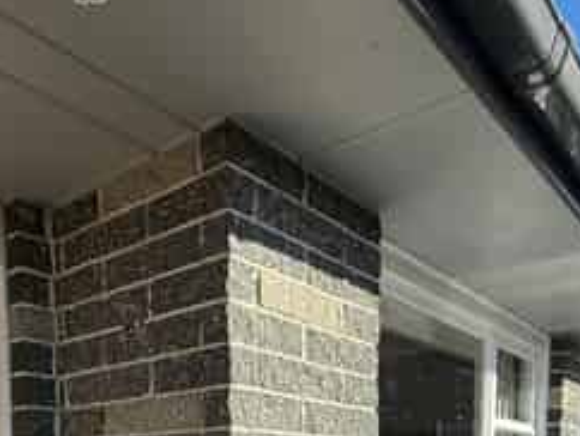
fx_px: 637
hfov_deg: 48.9
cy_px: 550
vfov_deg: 30.7
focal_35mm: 38
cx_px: 266
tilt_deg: -5.5
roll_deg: +1.2
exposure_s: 1/1497
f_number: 2.2
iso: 50
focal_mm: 2.22
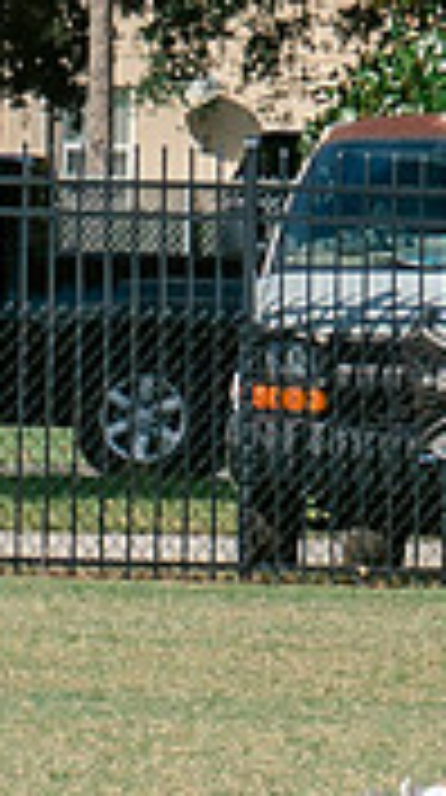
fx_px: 16343
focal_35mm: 774
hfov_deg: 1.5
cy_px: 629
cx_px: 1979
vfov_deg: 2.8
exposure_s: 1/1000
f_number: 5.6
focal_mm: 70
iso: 250
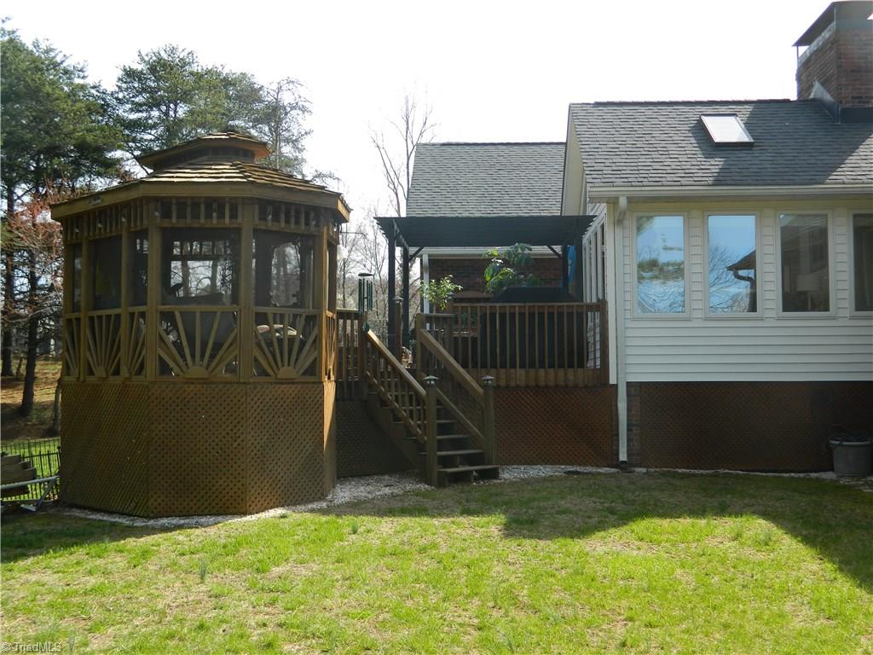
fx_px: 1034
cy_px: 328
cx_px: 436
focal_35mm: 41
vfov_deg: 35.1
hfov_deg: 45.8
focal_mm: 7.3
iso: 80
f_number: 3.5
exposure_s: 1/320
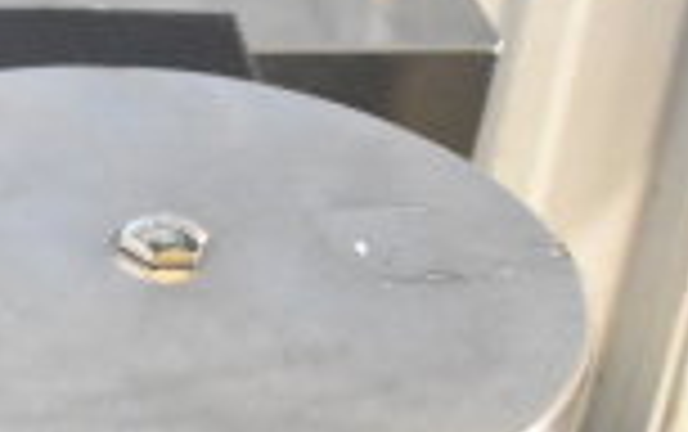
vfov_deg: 10.6
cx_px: -648
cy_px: 524
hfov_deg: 14.5
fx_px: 2290
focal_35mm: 122
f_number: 3.8
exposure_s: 1/30
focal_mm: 20
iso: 9000
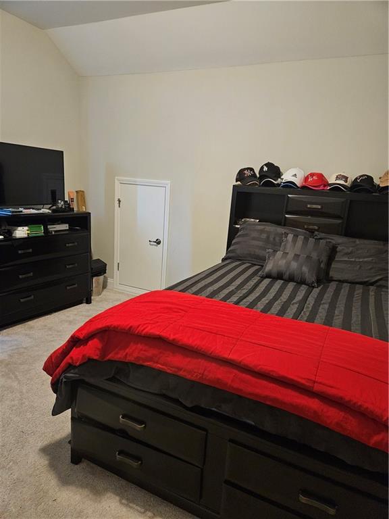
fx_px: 345
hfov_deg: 58.9
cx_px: 194
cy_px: 260
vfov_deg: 73.9
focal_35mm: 23
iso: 500
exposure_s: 1/40
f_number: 1.8
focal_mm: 5.4
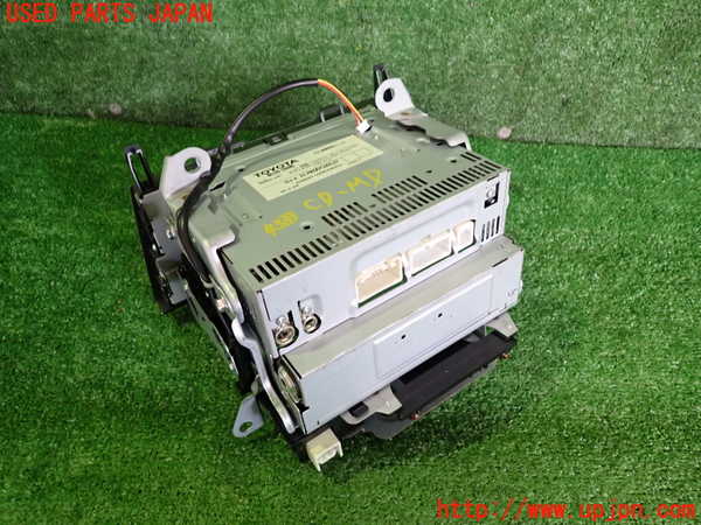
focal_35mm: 25
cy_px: 262
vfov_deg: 54.9
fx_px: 506
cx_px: 350
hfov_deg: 69.4
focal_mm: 4.5
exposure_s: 1/30
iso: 320
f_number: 2
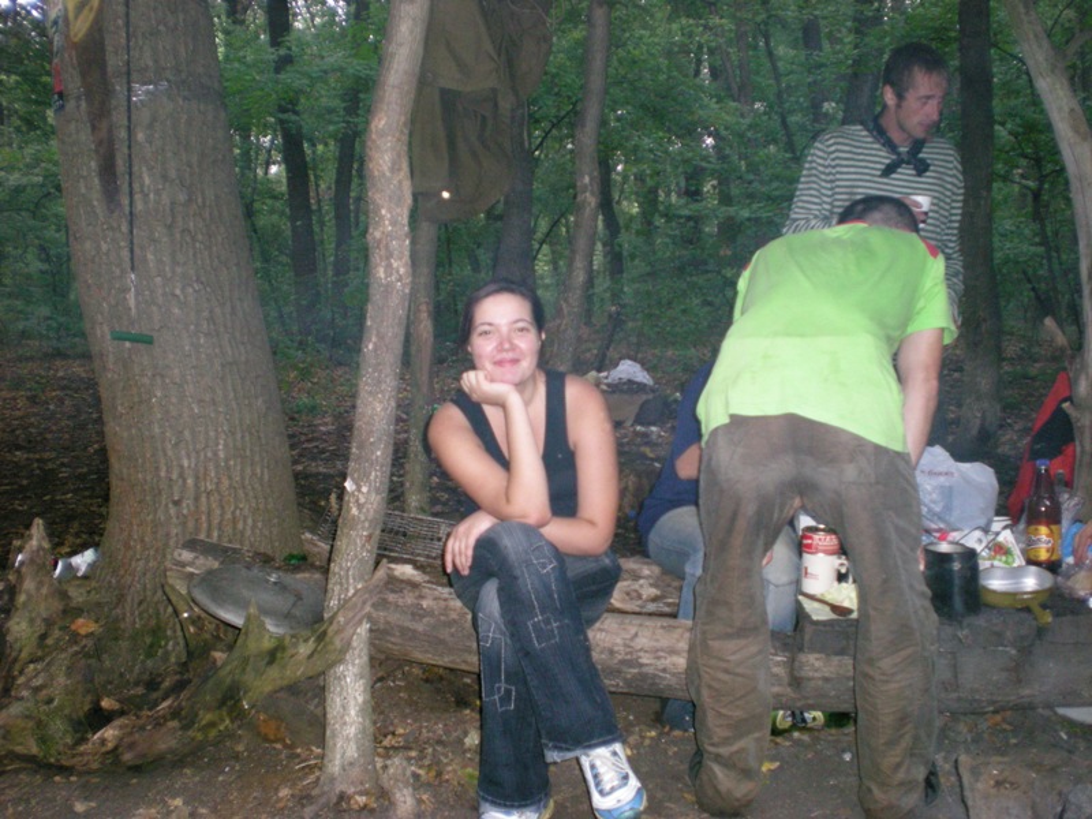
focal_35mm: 38
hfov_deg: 49.0
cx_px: 546
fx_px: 1199
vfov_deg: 37.7
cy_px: 410
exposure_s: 1/60
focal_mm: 6.3
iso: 329
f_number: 3.1
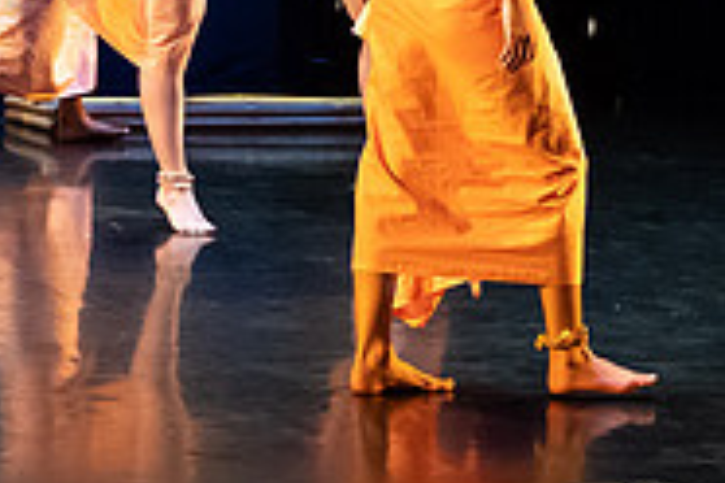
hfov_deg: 11.7
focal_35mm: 174
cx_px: -2
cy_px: -142
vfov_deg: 7.8
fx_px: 3504
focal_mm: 35
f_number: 3.2
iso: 4000
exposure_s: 1/400
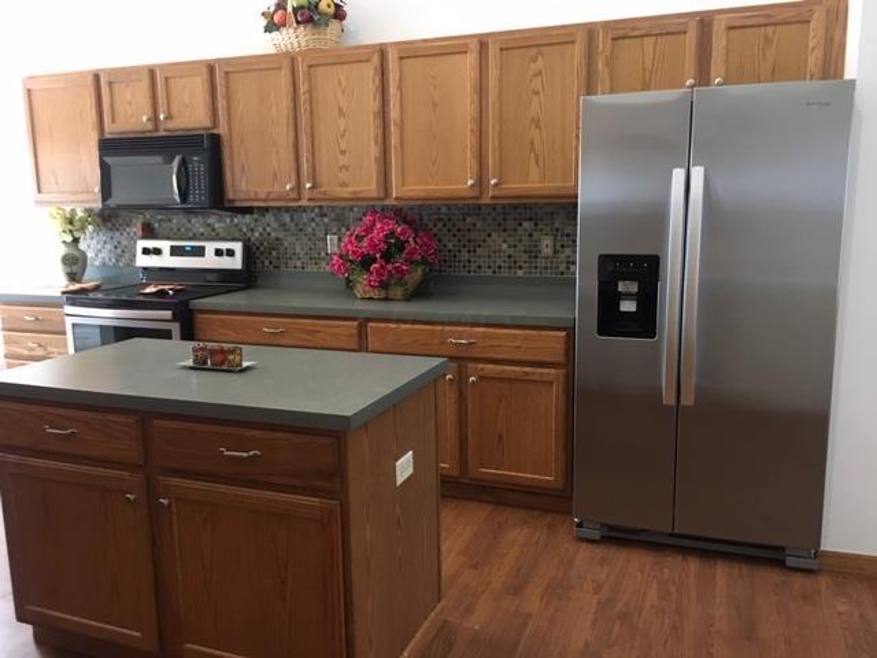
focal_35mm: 29
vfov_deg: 48.2
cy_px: 329
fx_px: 735
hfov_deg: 61.7
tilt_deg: -9.6
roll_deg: +0.1
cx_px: 438
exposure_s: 1/20
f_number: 2.2
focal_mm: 4.15
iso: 200
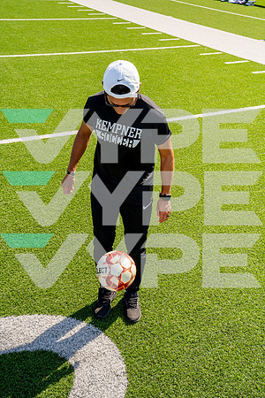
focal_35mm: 43
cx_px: 132
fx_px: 475
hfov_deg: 31.2
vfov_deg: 45.4
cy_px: 199
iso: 320
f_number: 11
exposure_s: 1/250
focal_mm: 43
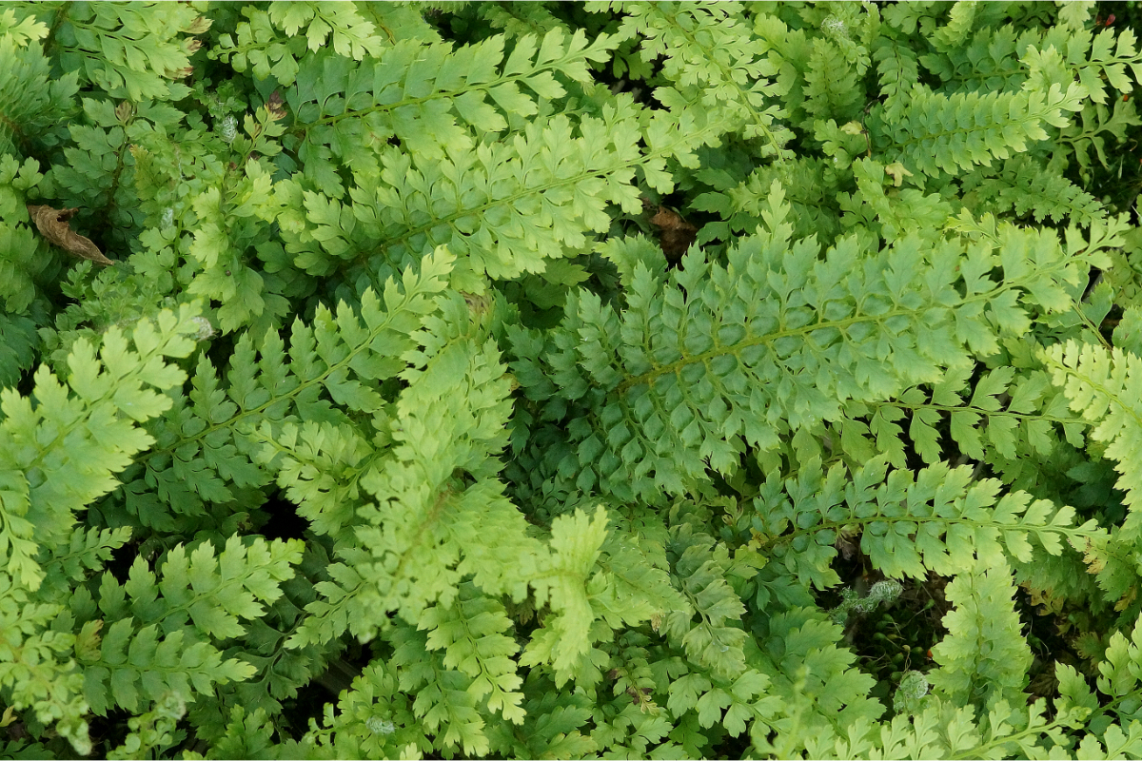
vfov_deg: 9.1
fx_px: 4758
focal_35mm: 150
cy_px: 380
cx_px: 571
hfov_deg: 13.7
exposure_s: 1/160
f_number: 13
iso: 2500
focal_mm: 100
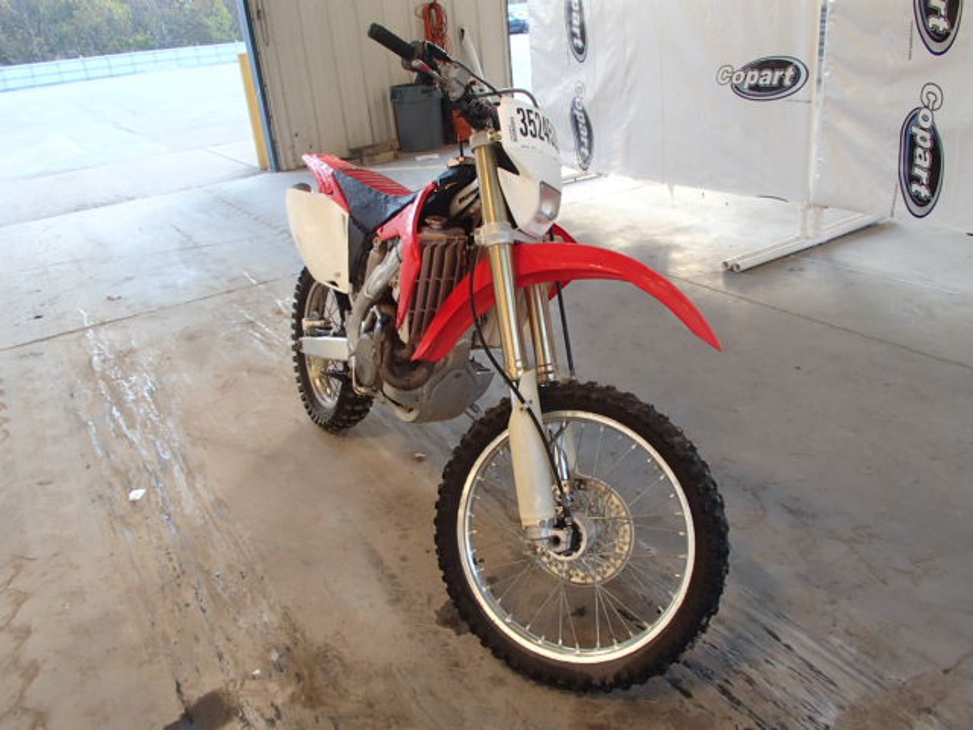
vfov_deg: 49.7
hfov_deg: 63.4
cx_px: 486
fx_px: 787
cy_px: 365
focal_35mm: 28
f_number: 3.9
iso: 200
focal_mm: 5
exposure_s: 1/40
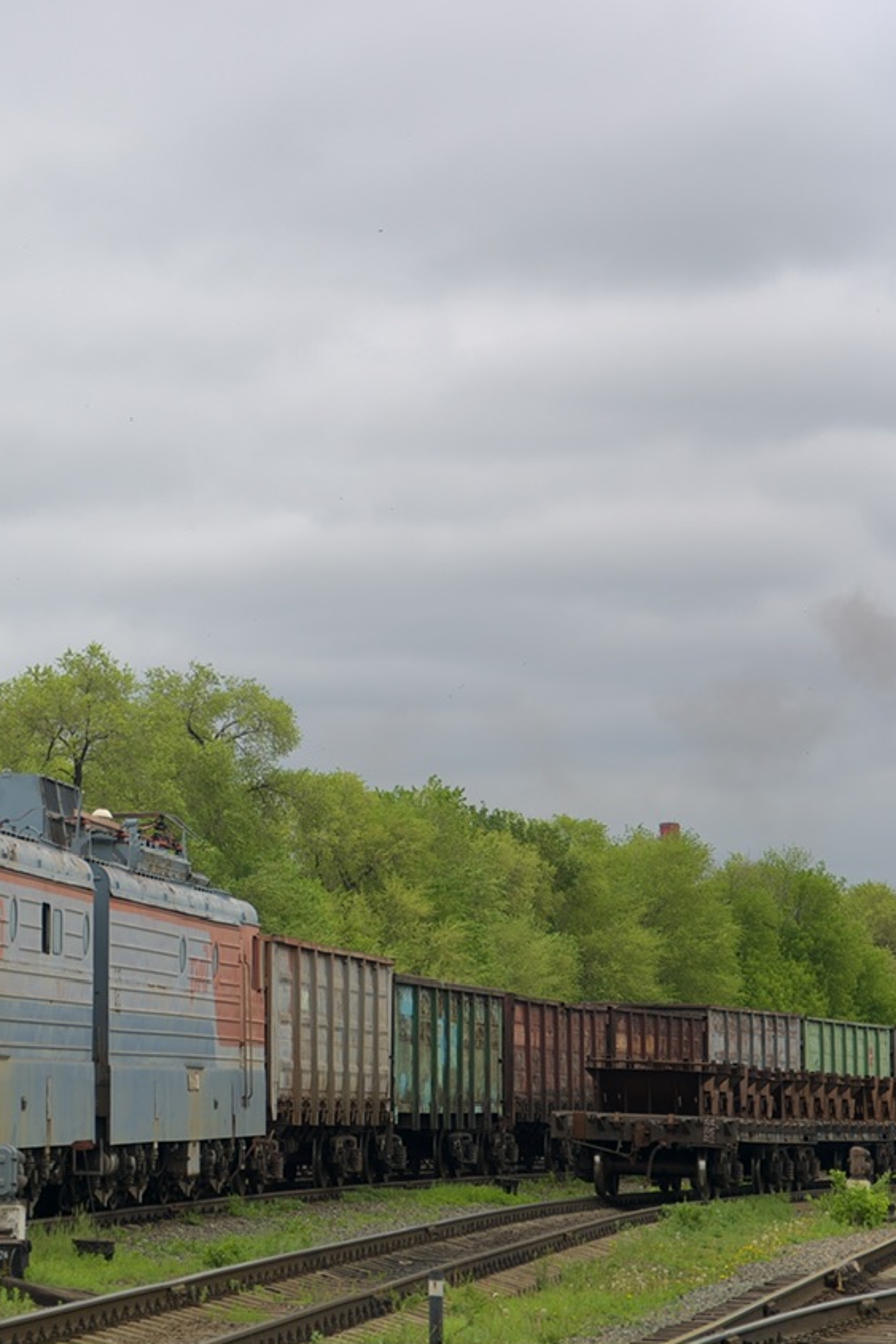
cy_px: 669
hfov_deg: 9.1
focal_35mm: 150
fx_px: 5597
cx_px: -70
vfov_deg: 13.7
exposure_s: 1/200
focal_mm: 66
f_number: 5.3
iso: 100
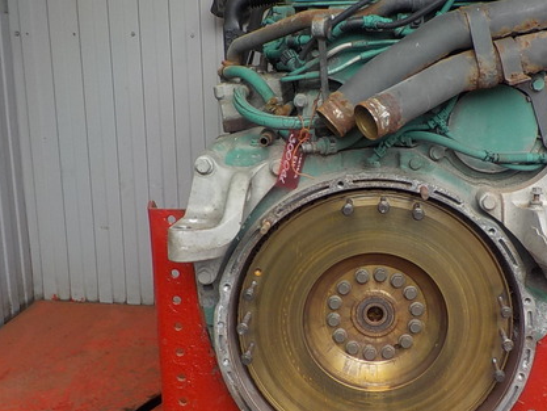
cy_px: 179
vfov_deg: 31.5
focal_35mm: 46
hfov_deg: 40.7
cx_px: 365
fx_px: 727
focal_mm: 4.1
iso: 125
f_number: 3.3
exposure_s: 1/60
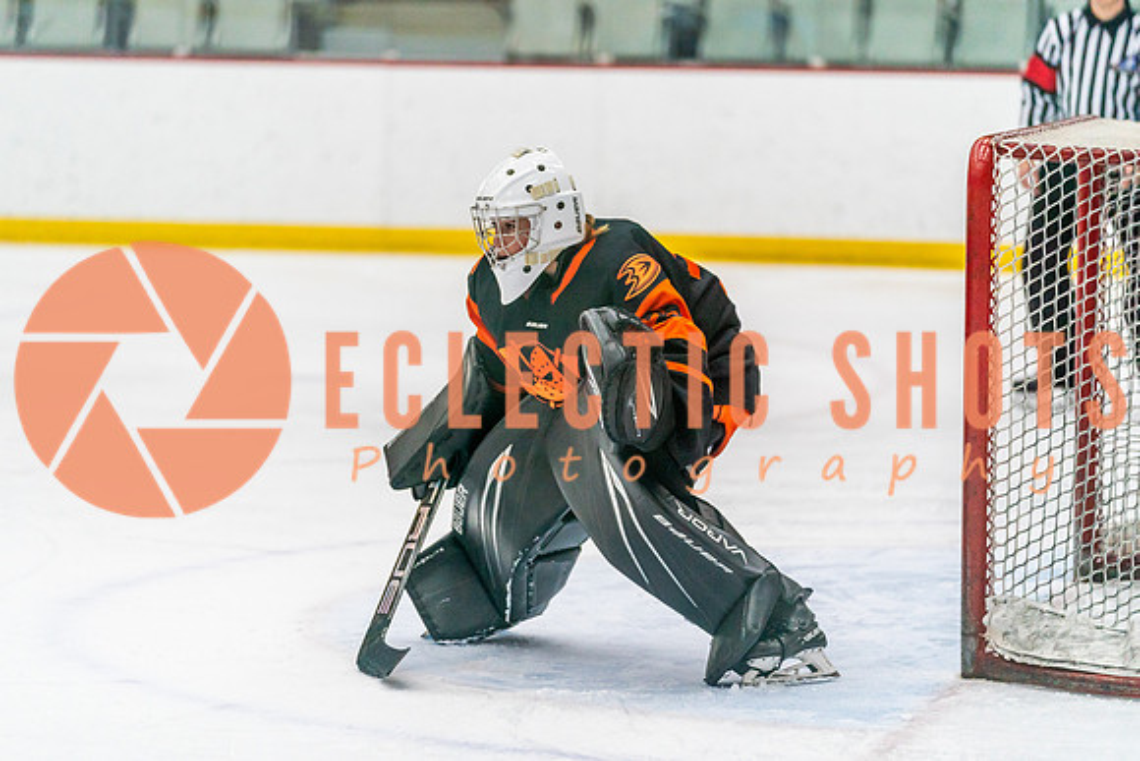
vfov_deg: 8.7
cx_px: 570
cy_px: 380
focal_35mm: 158
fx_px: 5004
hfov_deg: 13.0
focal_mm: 158
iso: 3200
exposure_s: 1/1250
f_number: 2.8
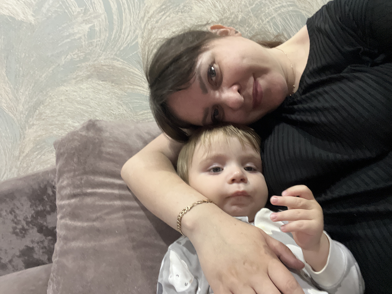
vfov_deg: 58.9
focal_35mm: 23
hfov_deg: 73.9
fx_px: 260
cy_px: 147
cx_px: 196
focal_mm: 2.71
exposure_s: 1/25
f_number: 2.2
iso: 500
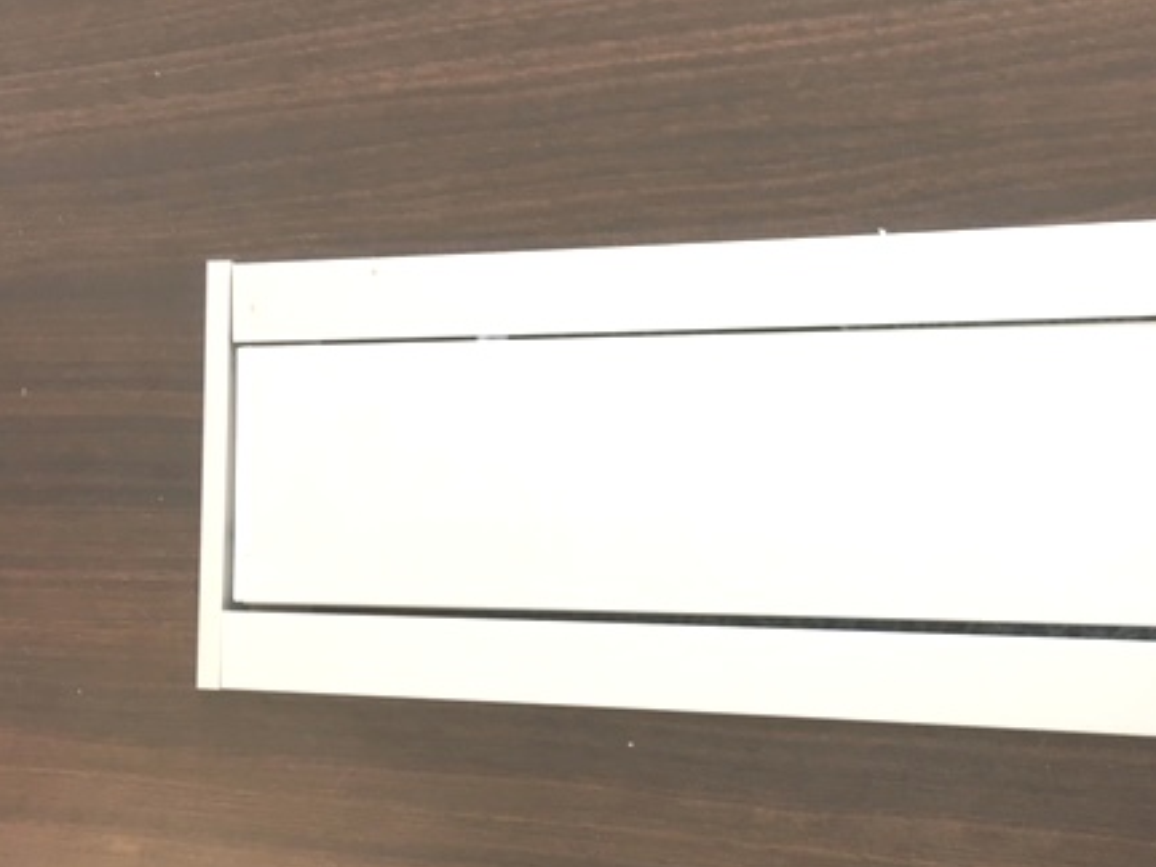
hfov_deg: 42.6
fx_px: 1436
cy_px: 490
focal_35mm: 43
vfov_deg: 33.6
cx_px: 851
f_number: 2.2
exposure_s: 1/30
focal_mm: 4.15
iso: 50
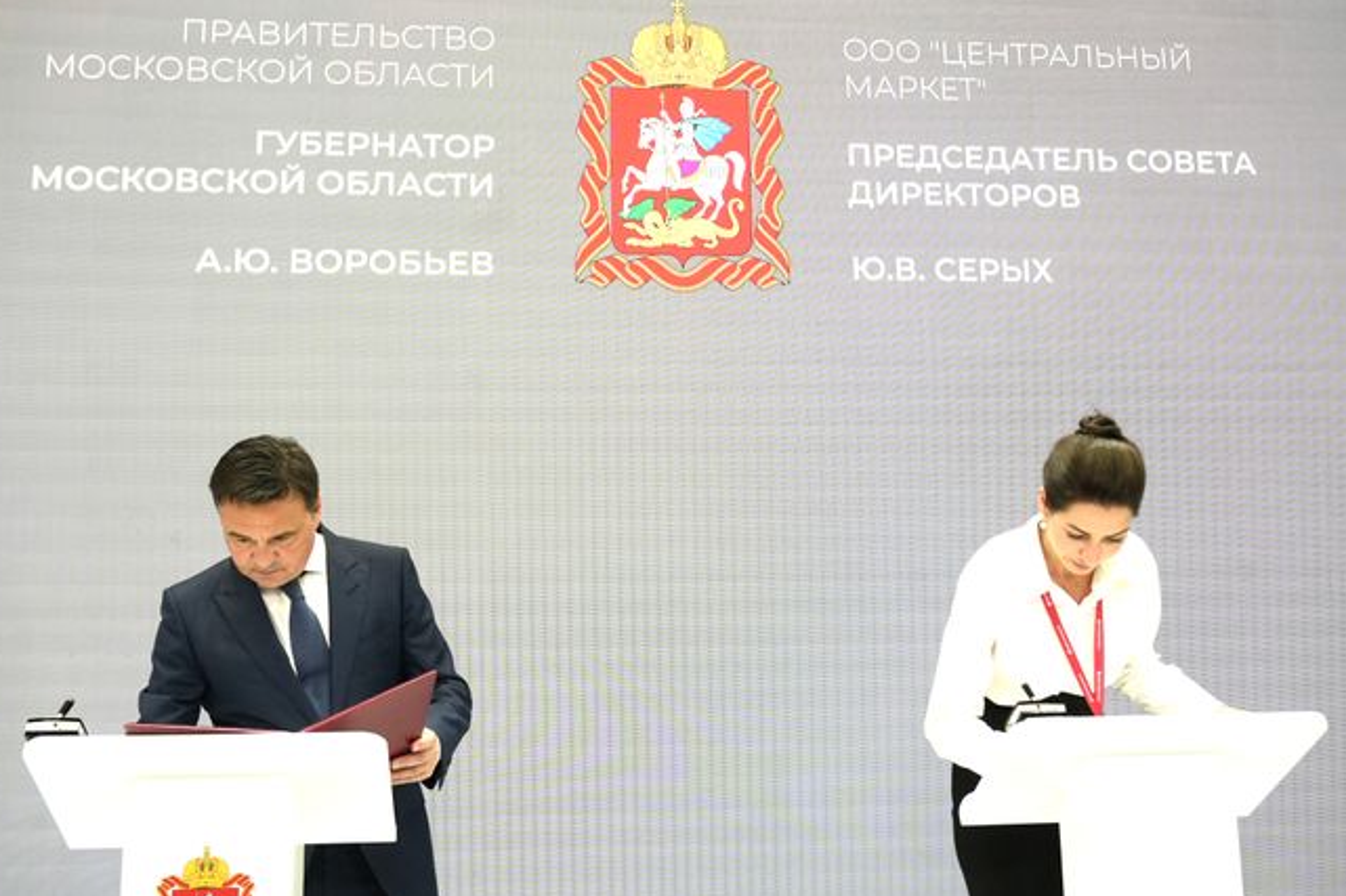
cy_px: 439
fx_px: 1346
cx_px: 669
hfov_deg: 53.1
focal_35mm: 36
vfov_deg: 36.9
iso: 1000
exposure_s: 1/125
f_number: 4.5
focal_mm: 33
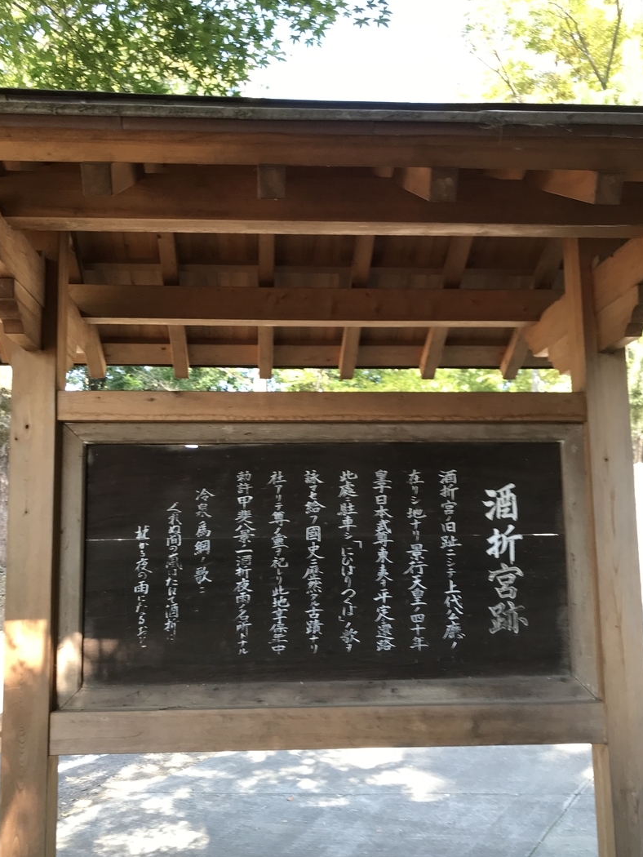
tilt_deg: +5.7
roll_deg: -0.2
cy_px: 462
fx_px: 792
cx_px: 295
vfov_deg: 56.7
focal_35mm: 32
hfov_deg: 44.1
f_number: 1.8
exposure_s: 1/120
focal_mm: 3.99
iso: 32
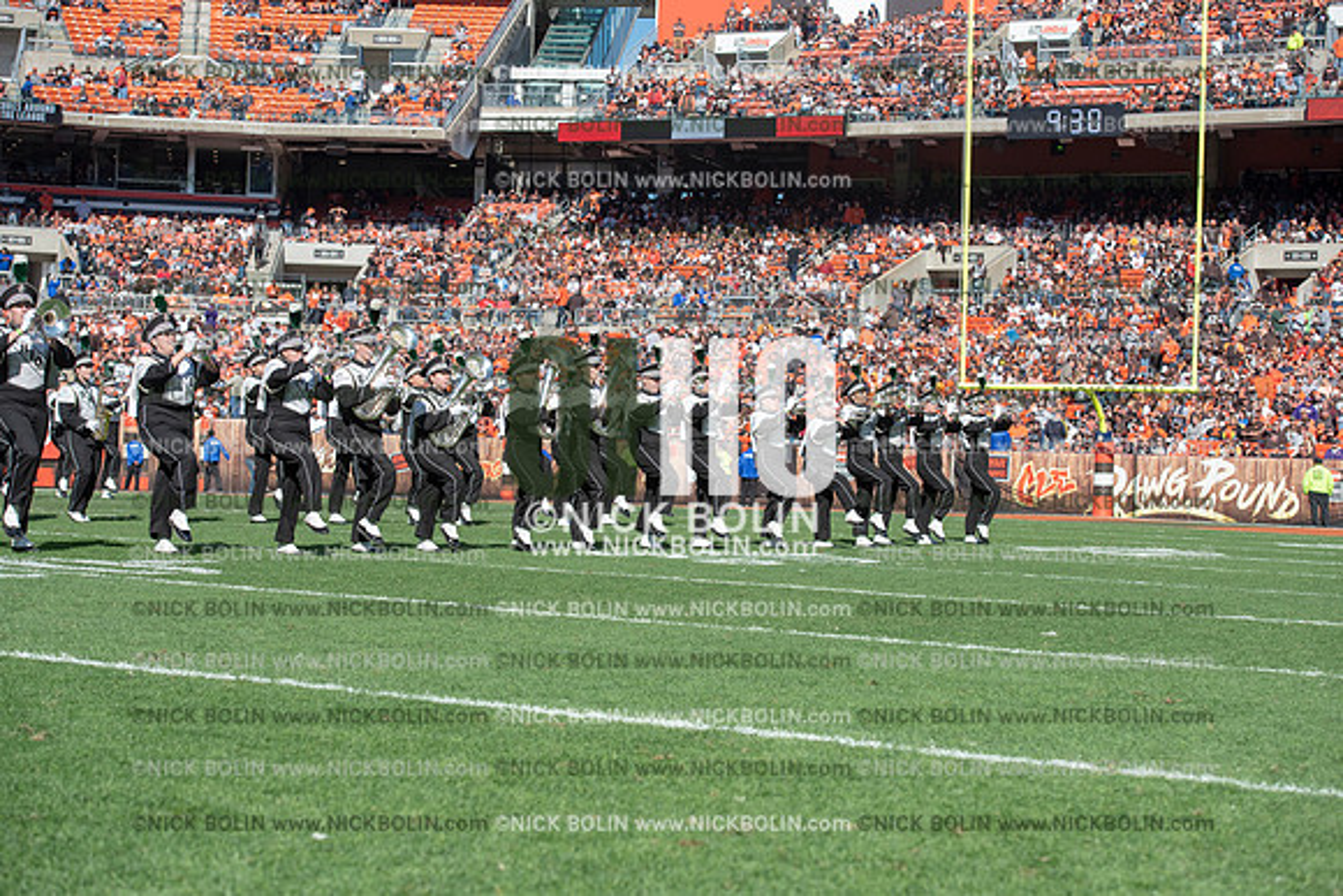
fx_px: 2612
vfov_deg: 19.5
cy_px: 448
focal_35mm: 70
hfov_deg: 28.8
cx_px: 672
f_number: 5
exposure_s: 1/2000
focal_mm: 70
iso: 400
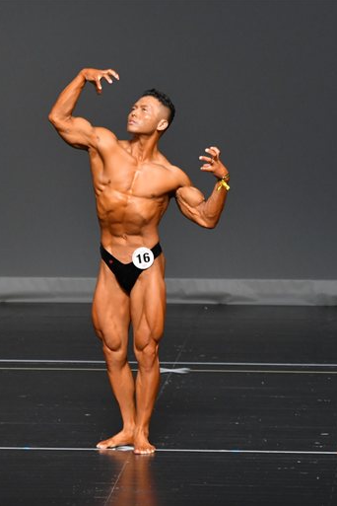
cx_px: 138
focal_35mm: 430
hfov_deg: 3.2
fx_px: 6037
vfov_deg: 4.8
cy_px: 253
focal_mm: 190
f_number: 5.6
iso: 2500
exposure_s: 1/400
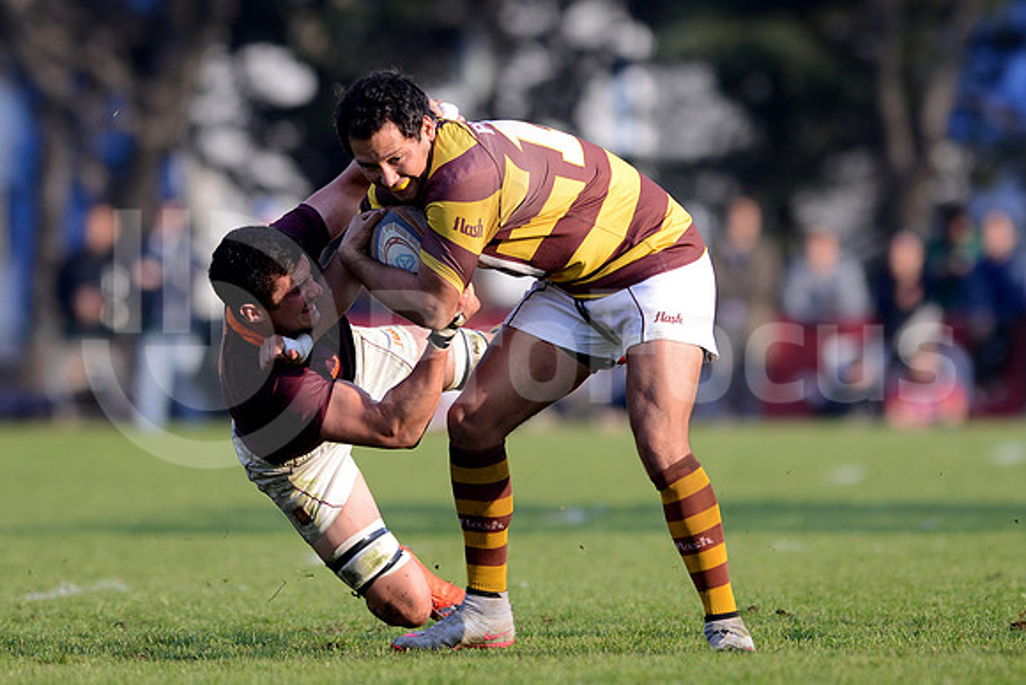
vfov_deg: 3.3
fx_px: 11972
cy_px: 342
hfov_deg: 4.9
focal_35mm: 420
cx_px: 513
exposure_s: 1/1000
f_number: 4
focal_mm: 420
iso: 400
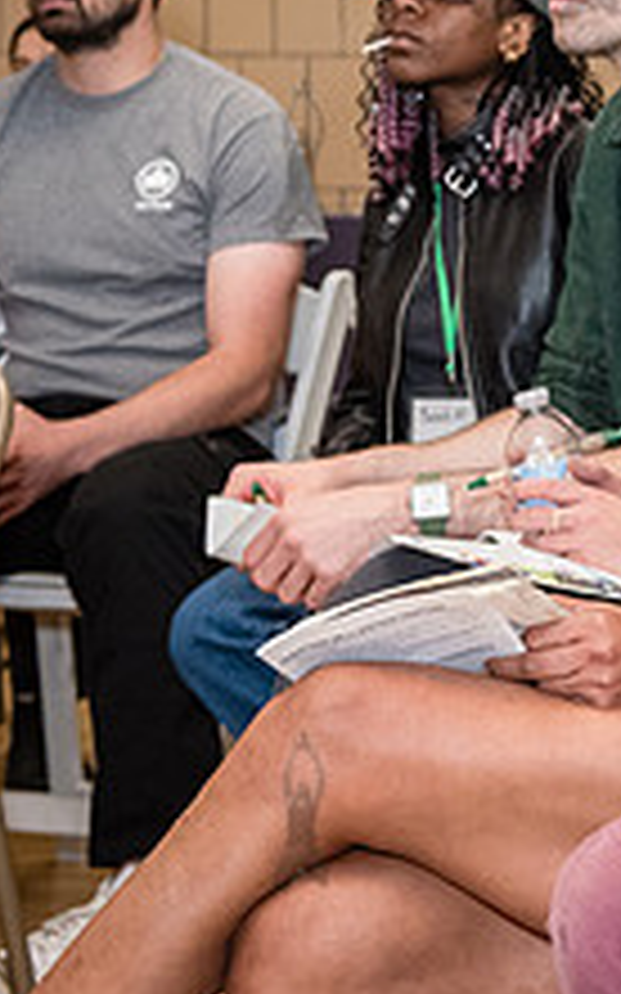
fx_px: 3333
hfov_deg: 10.0
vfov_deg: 16.8
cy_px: 155
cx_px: 1170
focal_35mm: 123
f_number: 4
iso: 5000
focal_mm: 44
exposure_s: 1/250
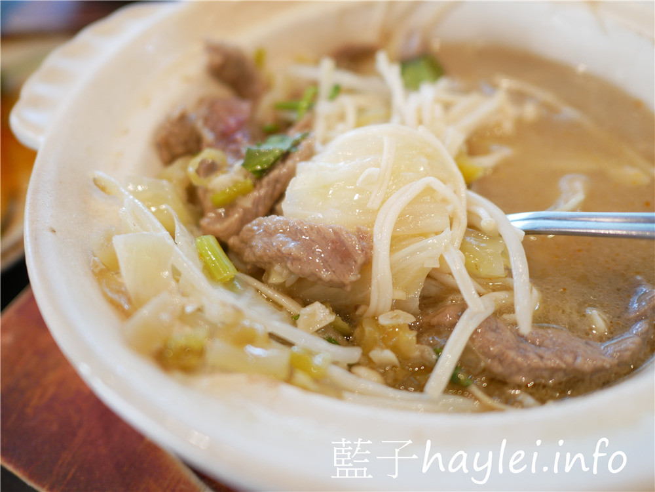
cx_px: 328
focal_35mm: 30
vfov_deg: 46.8
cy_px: 246
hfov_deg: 60.0
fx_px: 568
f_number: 1.7
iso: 200
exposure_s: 1/60
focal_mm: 15
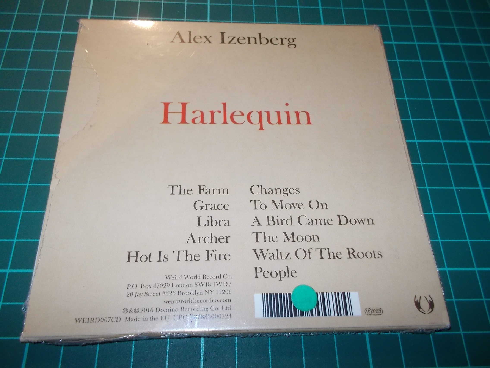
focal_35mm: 29
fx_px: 411
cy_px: 184
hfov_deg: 61.7
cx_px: 245
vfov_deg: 48.2
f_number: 3.3
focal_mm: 4.1
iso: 200
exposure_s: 1/30
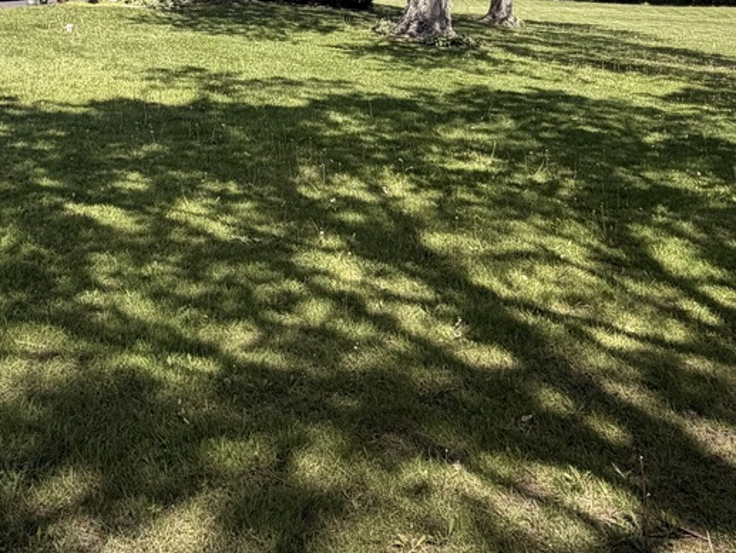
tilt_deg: -5.8
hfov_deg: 47.6
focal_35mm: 39
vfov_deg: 34.6
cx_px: 293
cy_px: 48
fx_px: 829
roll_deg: -0.7
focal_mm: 2.22
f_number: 2.2
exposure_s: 1/672
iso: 40
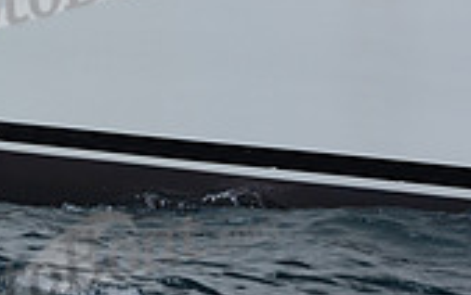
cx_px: -256
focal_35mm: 297
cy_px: -121
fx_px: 3816
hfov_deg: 6.9
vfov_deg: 4.4
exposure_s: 1/800
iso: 400
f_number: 5.6
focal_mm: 85
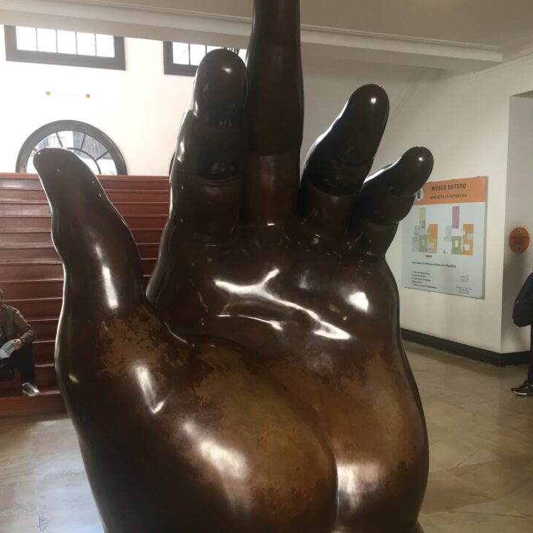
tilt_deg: -5.4
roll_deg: +1.1
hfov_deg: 47.2
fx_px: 610
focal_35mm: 35
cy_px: 298
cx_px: 269
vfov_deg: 47.1
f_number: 2.2
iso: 32
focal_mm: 4.15
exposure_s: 1/40
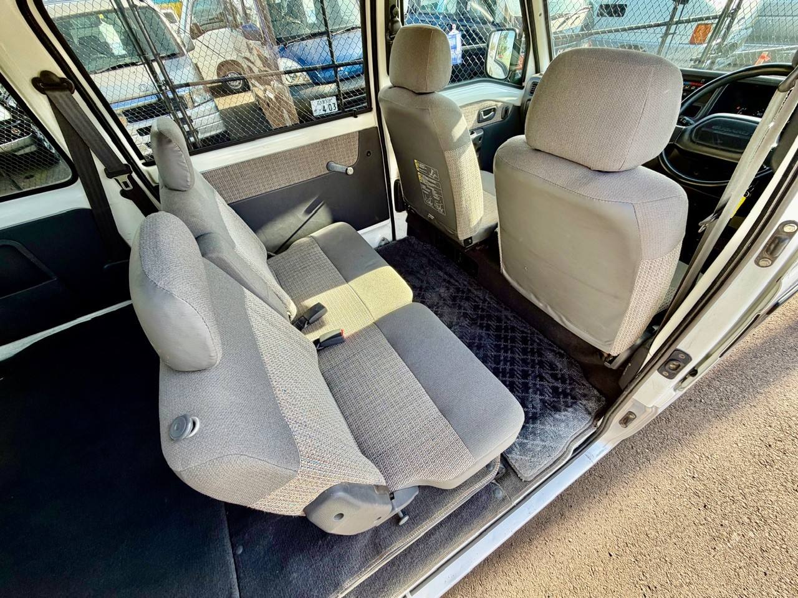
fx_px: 323
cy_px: 299
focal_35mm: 14
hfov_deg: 102.1
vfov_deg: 85.7
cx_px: 399
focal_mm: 2.22
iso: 50
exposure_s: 1/121
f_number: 2.2
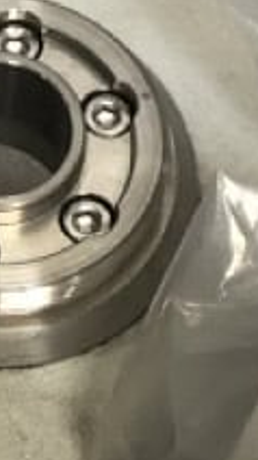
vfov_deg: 11.7
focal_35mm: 184
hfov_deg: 6.4
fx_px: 2241
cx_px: -286
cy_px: 163
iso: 50
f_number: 1.8
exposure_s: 1/15
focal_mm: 4
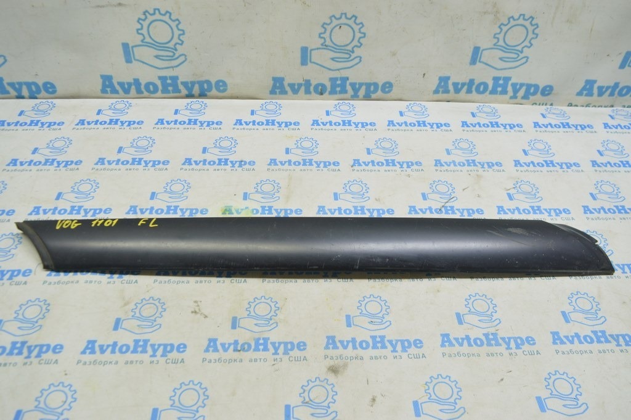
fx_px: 525
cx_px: 316
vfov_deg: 43.5
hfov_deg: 62.0
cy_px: 210
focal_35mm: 30
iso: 400
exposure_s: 1/20
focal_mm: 20
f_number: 5.6
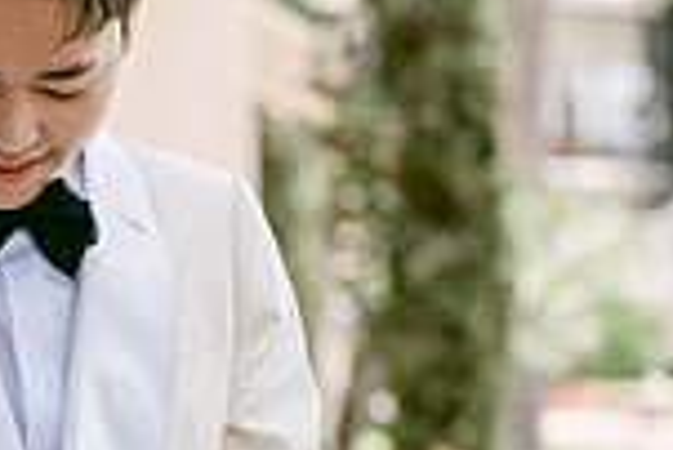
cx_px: -85
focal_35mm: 192
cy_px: 570
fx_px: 3593
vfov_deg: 7.1
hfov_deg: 10.6
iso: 64
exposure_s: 1/400
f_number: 1.8
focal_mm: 50
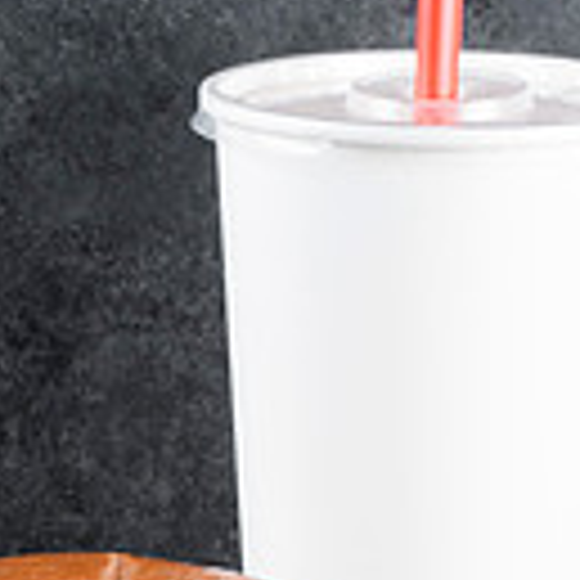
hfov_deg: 8.0
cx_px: 104
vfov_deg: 7.9
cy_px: 674
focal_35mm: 219
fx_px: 4151
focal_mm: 50
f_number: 14
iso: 250
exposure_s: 1/200
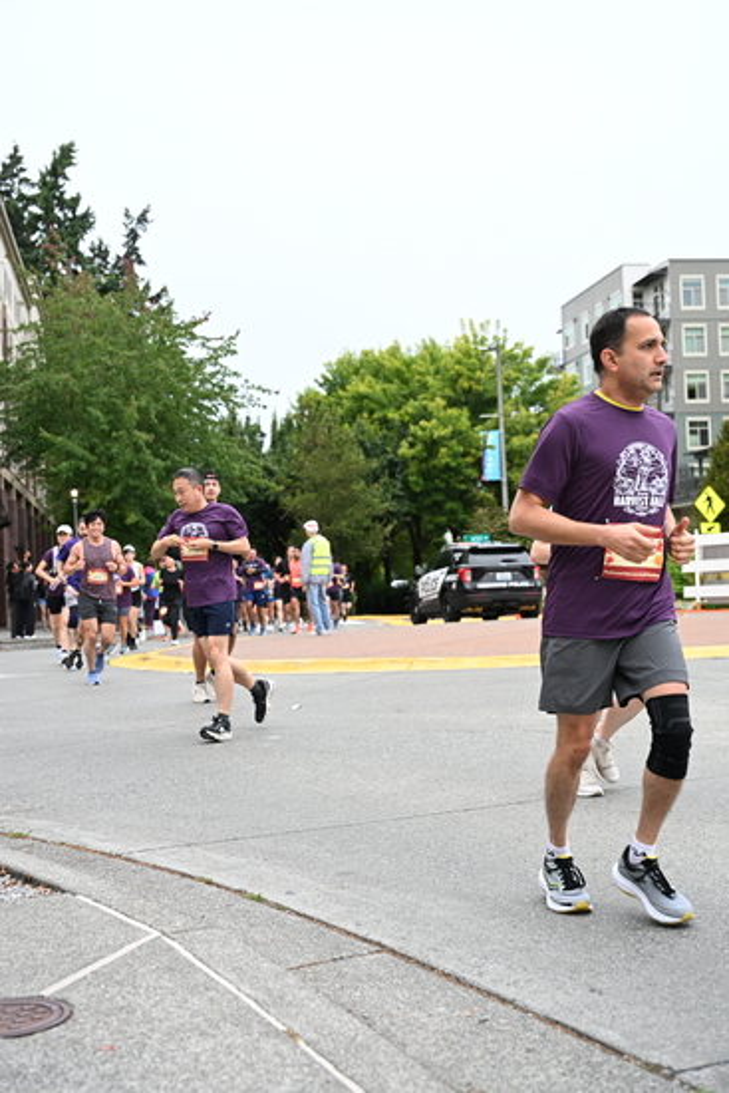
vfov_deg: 42.7
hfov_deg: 29.3
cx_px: 364
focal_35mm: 46
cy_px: 546
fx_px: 1396
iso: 1600
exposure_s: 1/800
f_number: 4
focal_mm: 46
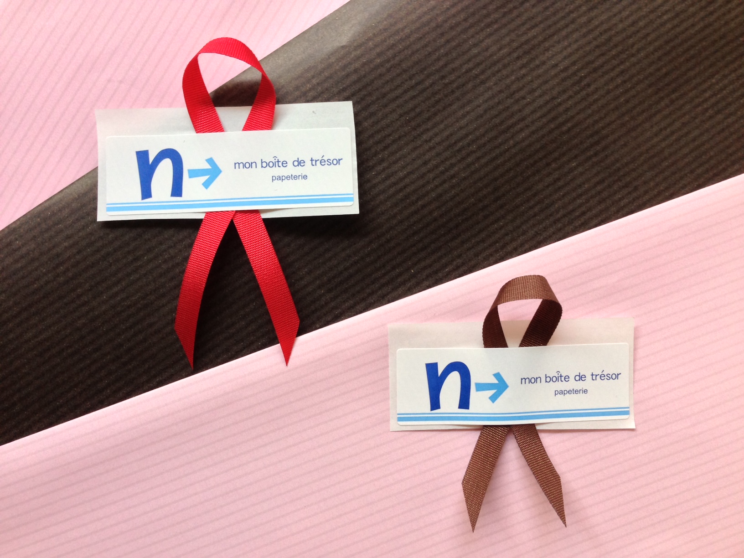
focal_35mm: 33
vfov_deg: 42.9
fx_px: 709
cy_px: 279
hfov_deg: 55.4
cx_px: 372
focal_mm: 4.13
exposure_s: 1/20
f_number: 2.4
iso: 100
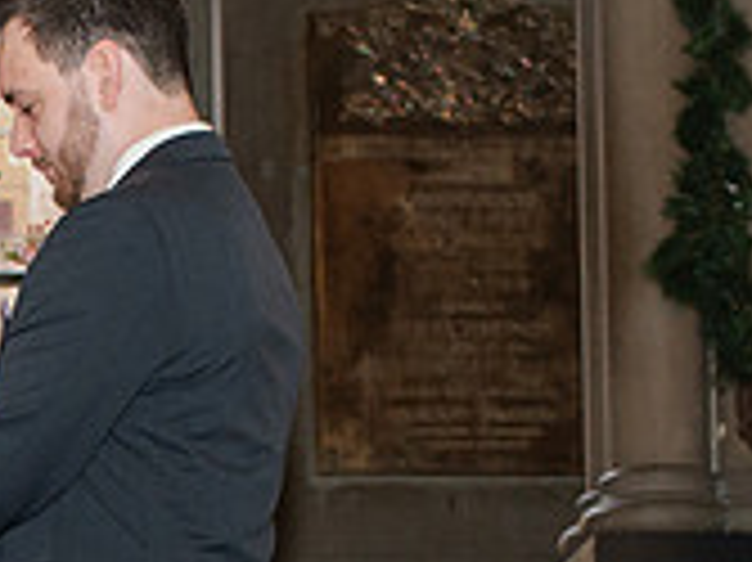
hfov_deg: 9.7
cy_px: 861
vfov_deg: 7.3
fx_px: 4320
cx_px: -305
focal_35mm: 199
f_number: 3.5
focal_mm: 35
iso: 1000
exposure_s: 1/200
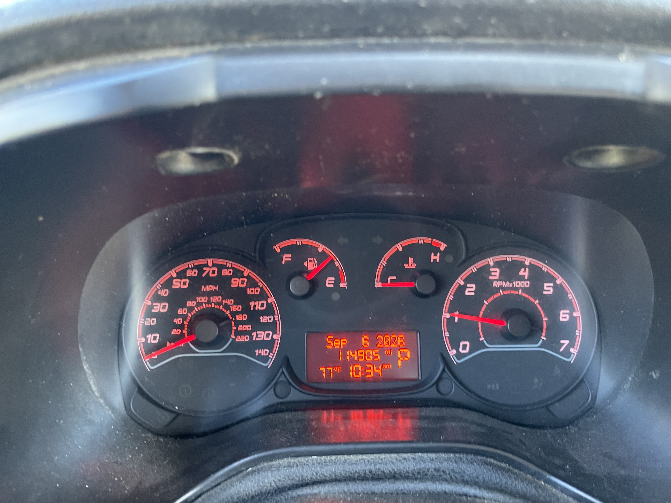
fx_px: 504
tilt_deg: -20.7
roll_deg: -0.9
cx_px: 336
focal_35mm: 26
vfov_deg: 53.1
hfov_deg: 67.3
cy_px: 252
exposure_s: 1/40
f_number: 1.6
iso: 500
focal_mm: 4.2
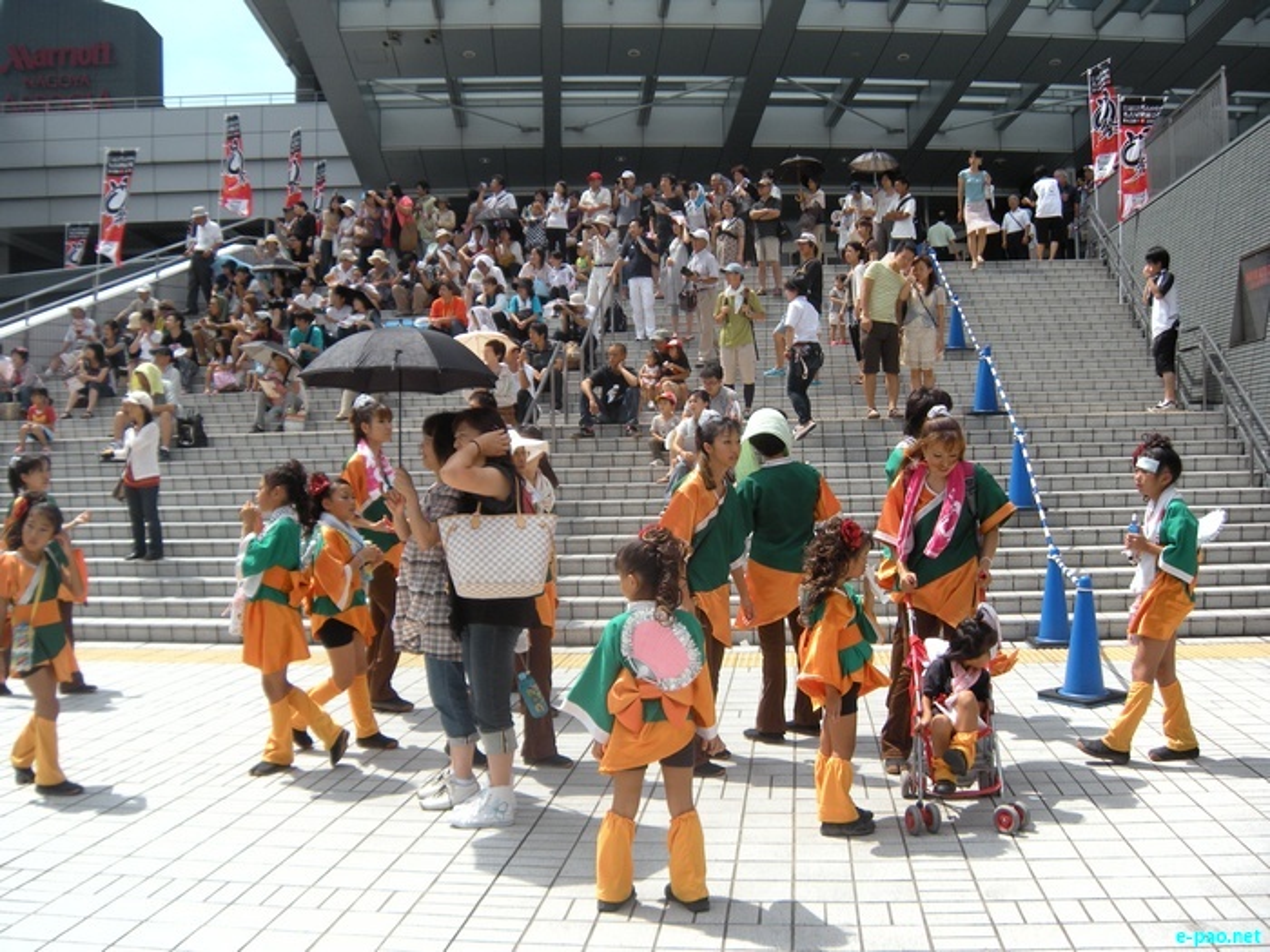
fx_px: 1284
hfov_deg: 52.6
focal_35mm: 35
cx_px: 635
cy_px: 476
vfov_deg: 40.7
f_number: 3.8
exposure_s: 1/452
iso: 64
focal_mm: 5.9
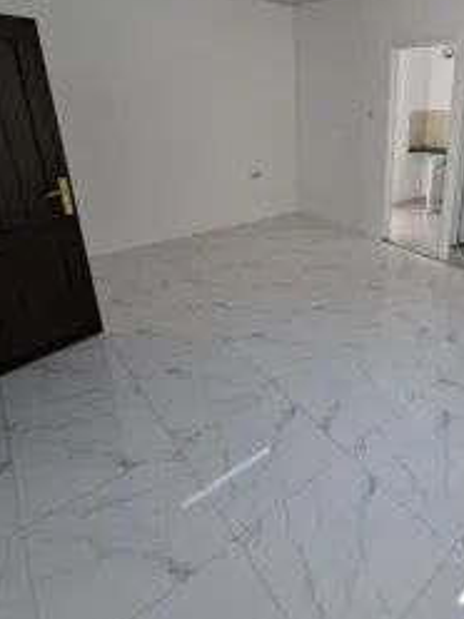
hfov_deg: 60.1
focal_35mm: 21
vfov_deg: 77.8
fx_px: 375
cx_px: 347
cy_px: 240
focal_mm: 1.74
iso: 40
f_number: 2.2
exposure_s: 1/120
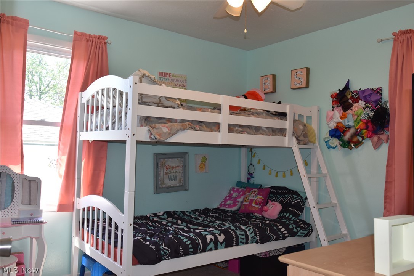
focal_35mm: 30
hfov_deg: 61.9
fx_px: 345
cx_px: 207
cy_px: 138
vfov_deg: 43.6
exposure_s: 1/125
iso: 640
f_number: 5.6
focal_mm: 20
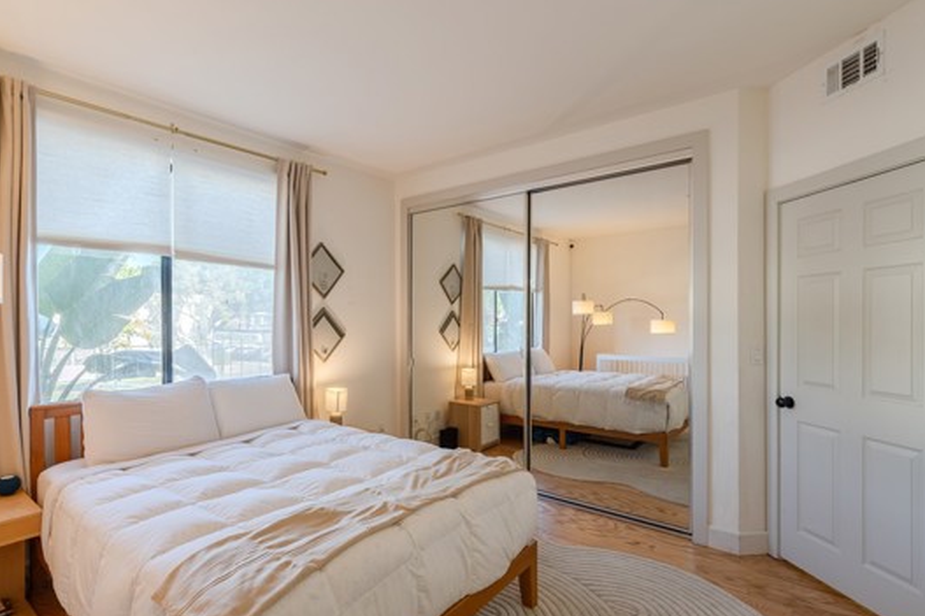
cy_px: 331
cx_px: 432
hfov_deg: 93.2
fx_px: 437
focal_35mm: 17
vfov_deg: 70.3
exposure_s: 1/500
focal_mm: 14
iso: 800
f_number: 8
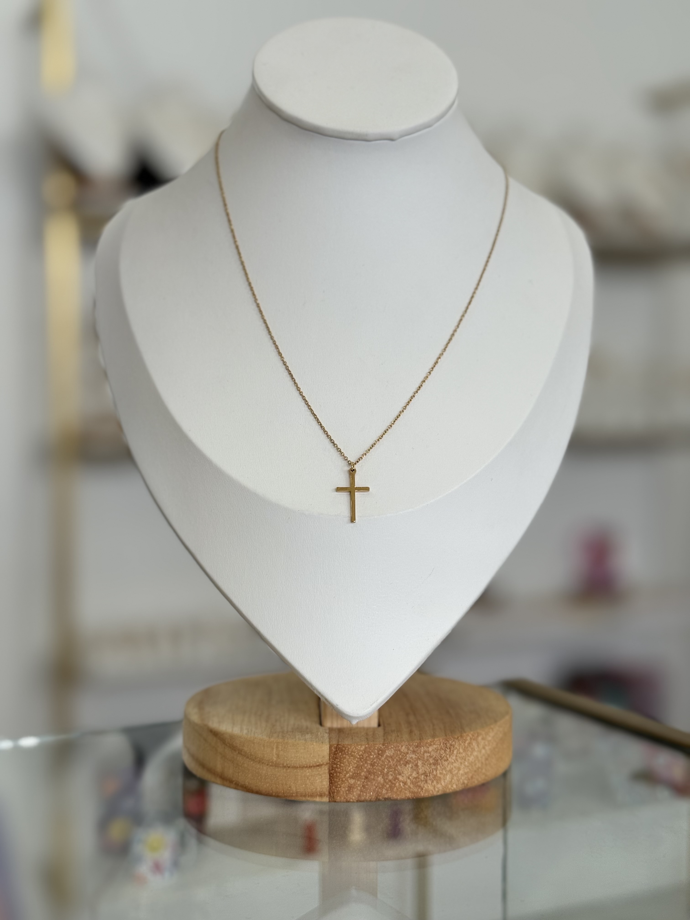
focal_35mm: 48
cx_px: 345
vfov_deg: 39.7
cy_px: 460
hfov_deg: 30.3
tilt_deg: -3.2
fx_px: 1276
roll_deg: +0.2
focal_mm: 6.76
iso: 64
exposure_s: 1/121
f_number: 1.78
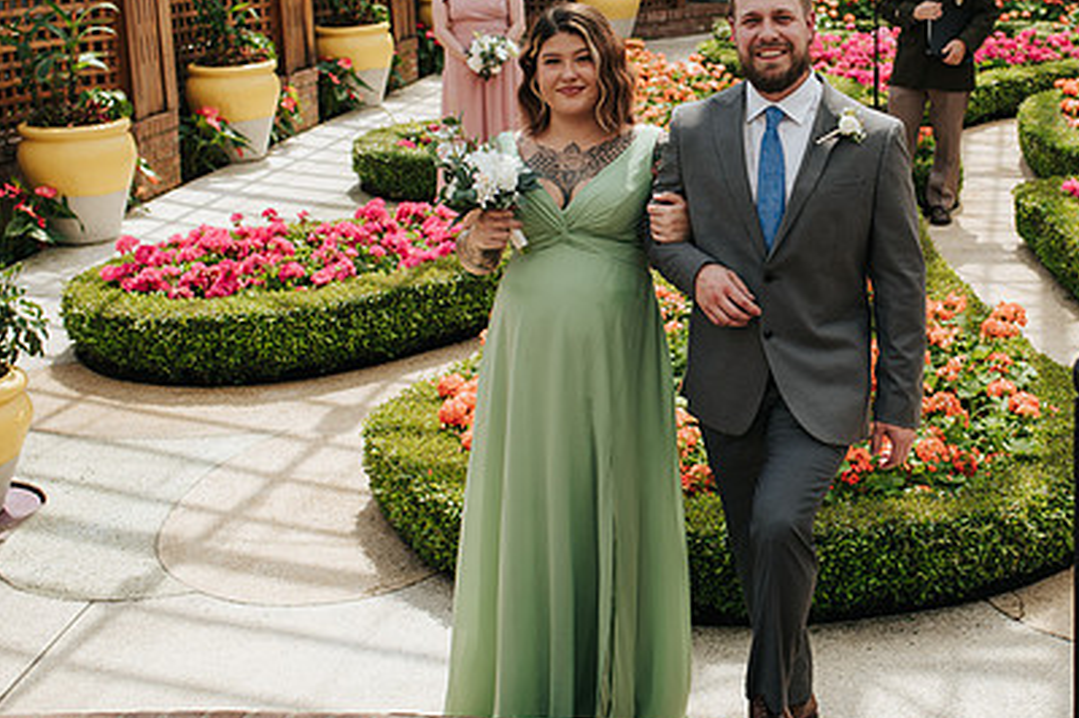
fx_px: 1887
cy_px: 267
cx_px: 778
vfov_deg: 21.5
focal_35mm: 63
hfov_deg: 31.5
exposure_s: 1/1000
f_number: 3.5
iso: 140
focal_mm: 35
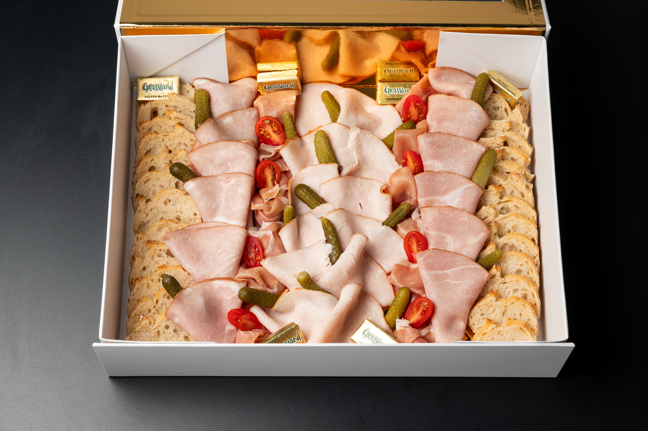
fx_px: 1259
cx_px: 324
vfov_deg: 19.4
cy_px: 216
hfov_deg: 28.9
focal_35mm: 70
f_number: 10
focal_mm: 70
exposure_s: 1/100
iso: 100
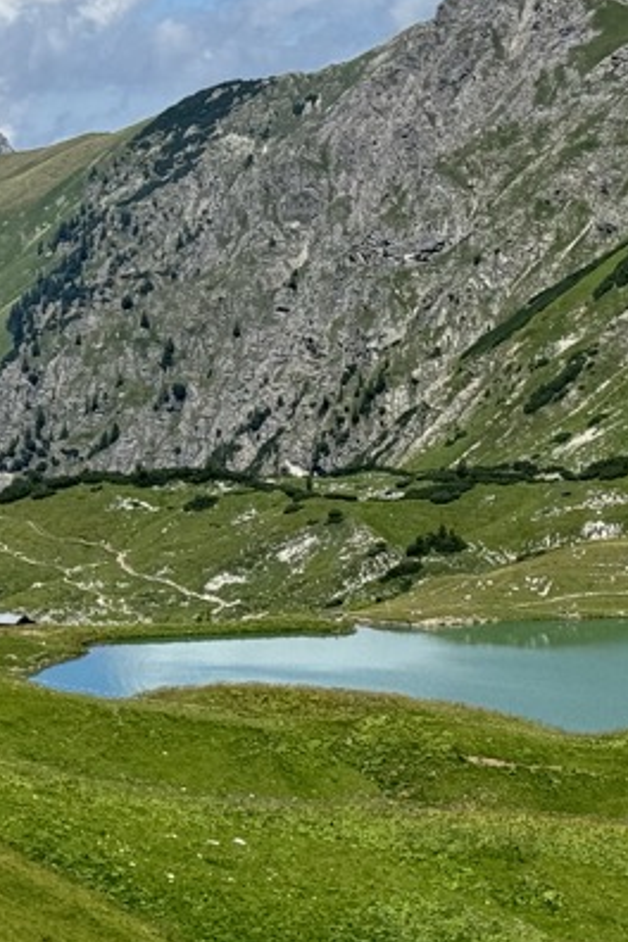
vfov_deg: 15.8
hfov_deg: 10.0
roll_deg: -0.6
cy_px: 278
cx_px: 1170
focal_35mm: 129
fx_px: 3375
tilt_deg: -2.5
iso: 64
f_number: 1.78
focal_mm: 6.76
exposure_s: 1/4975
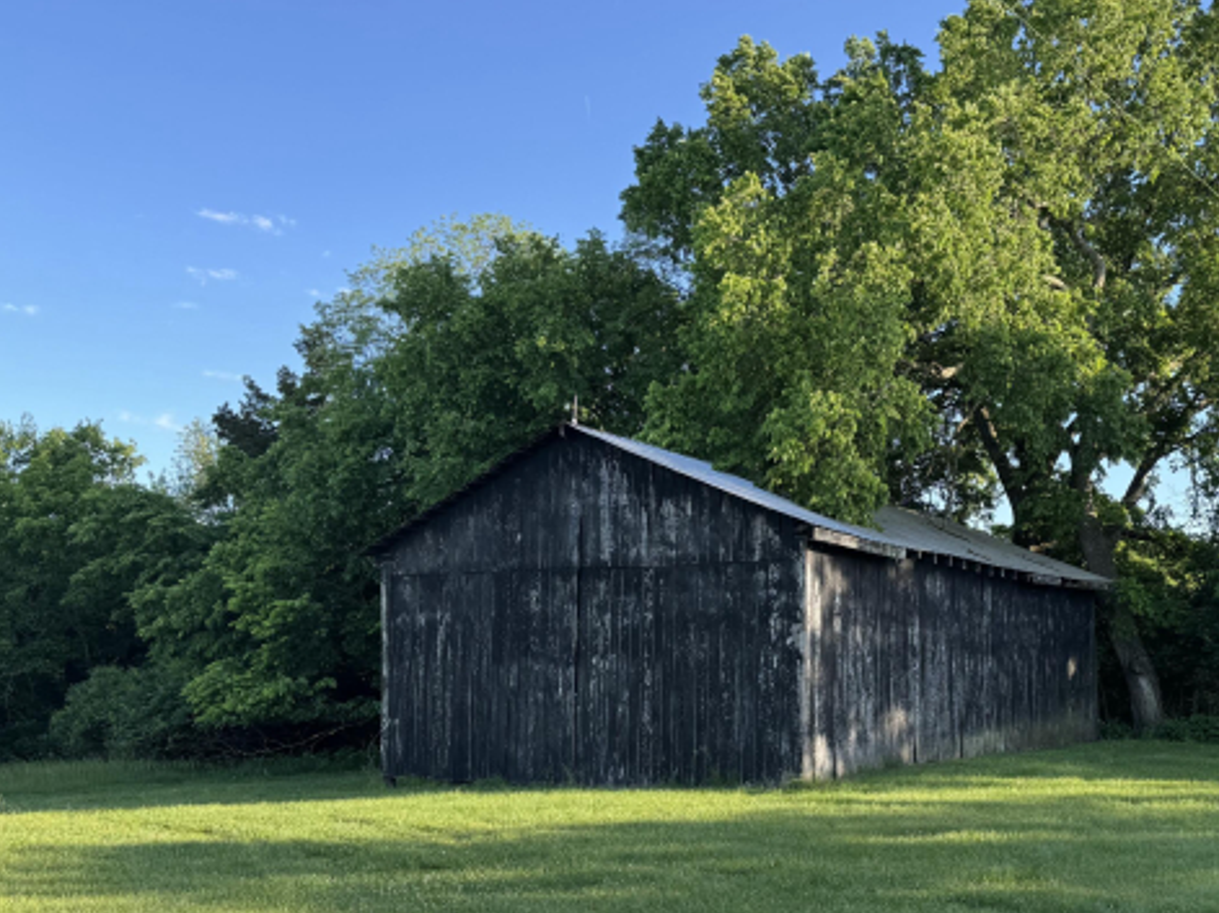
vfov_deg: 41.5
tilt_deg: +5.1
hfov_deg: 52.9
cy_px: 556
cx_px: 814
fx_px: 1197
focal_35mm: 34
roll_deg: -0.4
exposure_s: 1/864
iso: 80
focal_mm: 6.76
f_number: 1.78
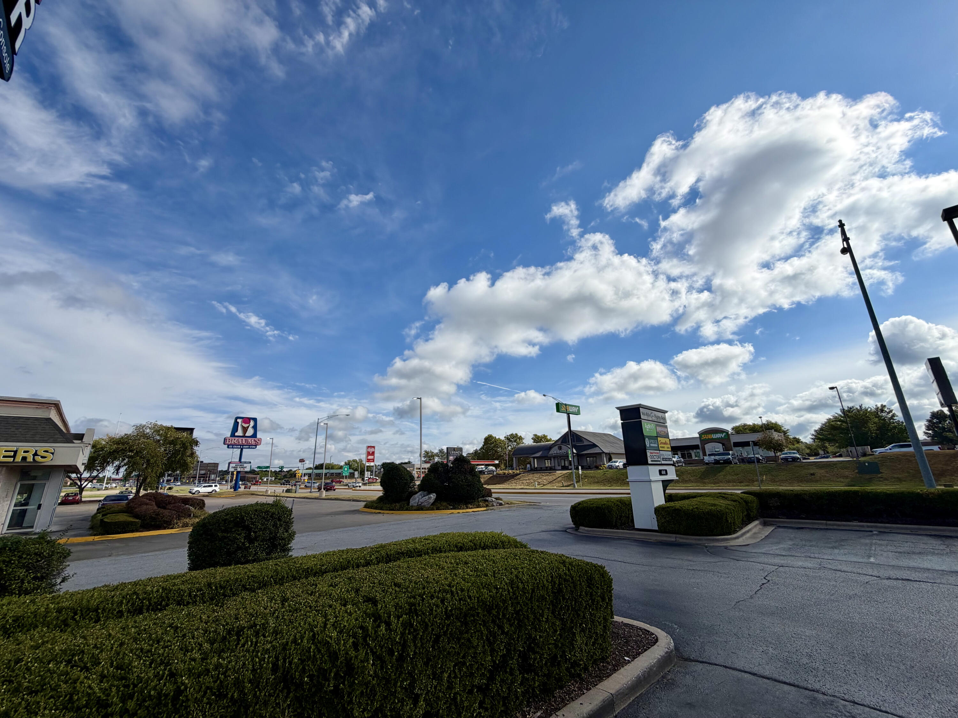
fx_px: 387
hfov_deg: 102.1
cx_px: 479
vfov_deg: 85.7
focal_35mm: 14
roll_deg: +1.7
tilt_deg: +16.3
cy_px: 359
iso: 20
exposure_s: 1/1848
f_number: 2.2
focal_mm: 2.22
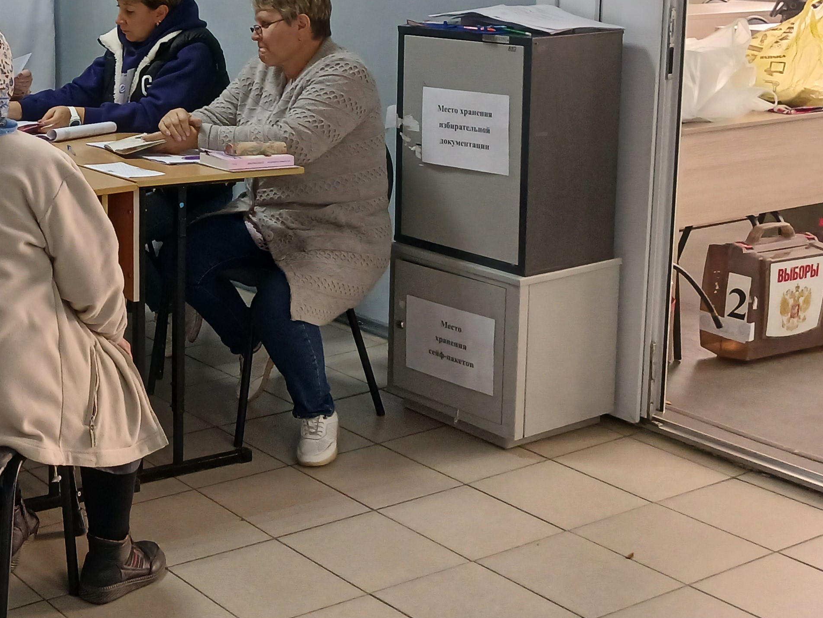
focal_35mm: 58
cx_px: 3
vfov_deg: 24.8
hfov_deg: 30.9
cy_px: 128
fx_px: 1379
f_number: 1.8
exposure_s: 1/50
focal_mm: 4
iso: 200
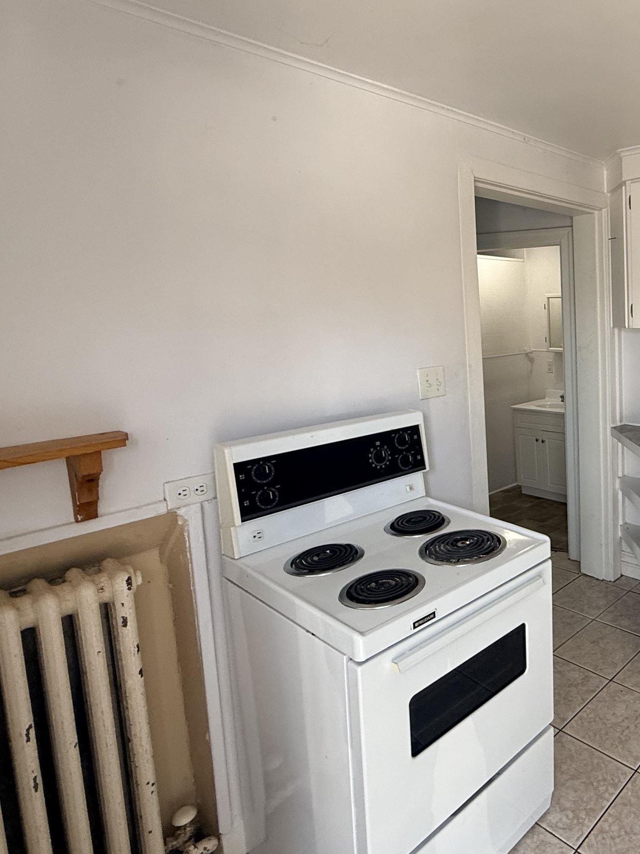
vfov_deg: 73.6
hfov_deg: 49.5
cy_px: 372
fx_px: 567
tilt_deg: -5.7
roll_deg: +1.7
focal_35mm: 23
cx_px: 621
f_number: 2.2
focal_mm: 2.22
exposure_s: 1/99
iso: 160
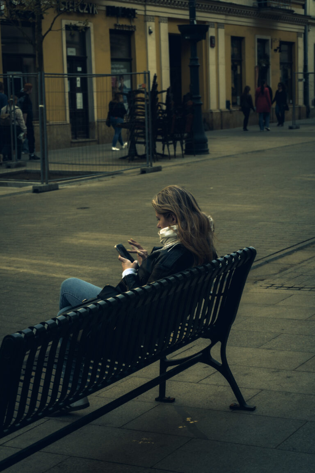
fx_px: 984
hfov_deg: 18.2
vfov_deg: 27.0
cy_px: 236
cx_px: 158
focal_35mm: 75
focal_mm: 50
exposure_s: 1/2000
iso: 400
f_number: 5.6
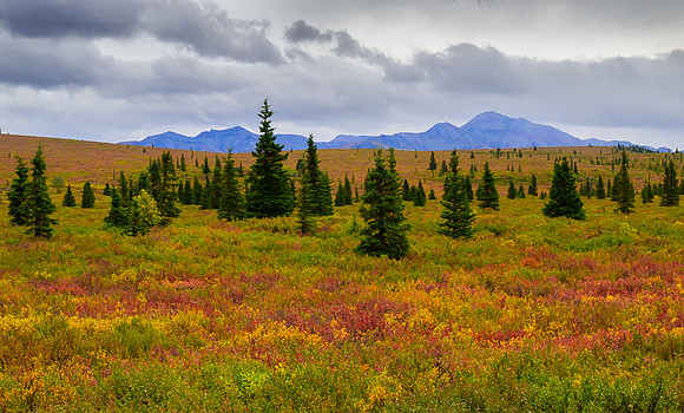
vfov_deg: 14.4
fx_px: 1633
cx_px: 342
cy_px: 185
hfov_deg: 23.7
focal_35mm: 88
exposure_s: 1/250
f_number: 22
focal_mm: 86
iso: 640
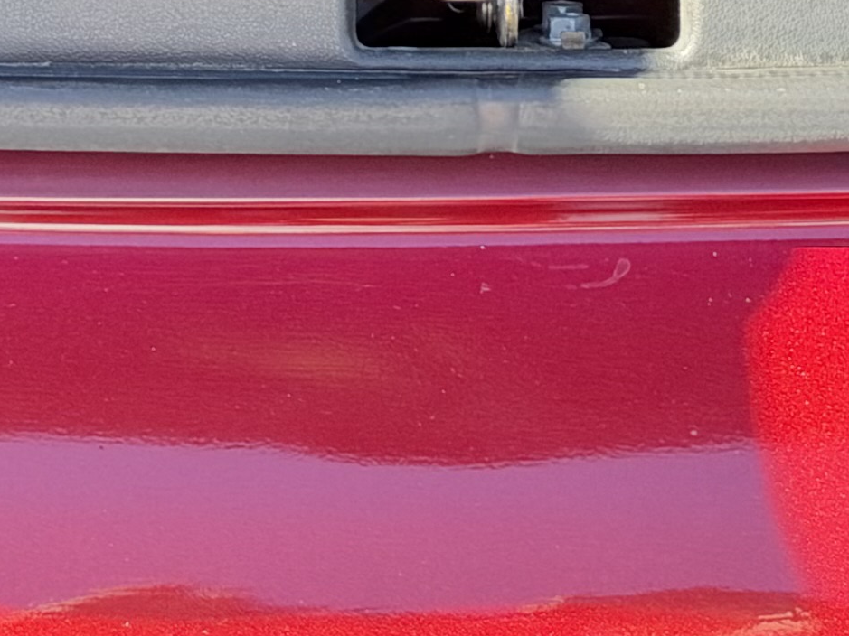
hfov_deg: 13.5
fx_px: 3580
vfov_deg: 8.7
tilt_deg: -51.4
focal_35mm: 146
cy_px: -1184
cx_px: 467
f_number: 1.8
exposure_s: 1/208
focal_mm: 6.93
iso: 160
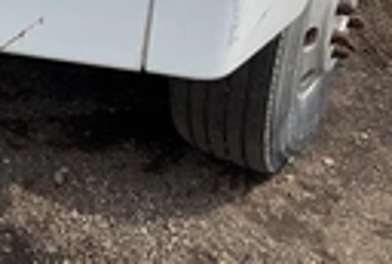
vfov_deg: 13.5
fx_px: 1026
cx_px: -83
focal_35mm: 94
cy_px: -175
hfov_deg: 20.2
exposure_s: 1/2058
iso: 25
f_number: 1.8
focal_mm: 3
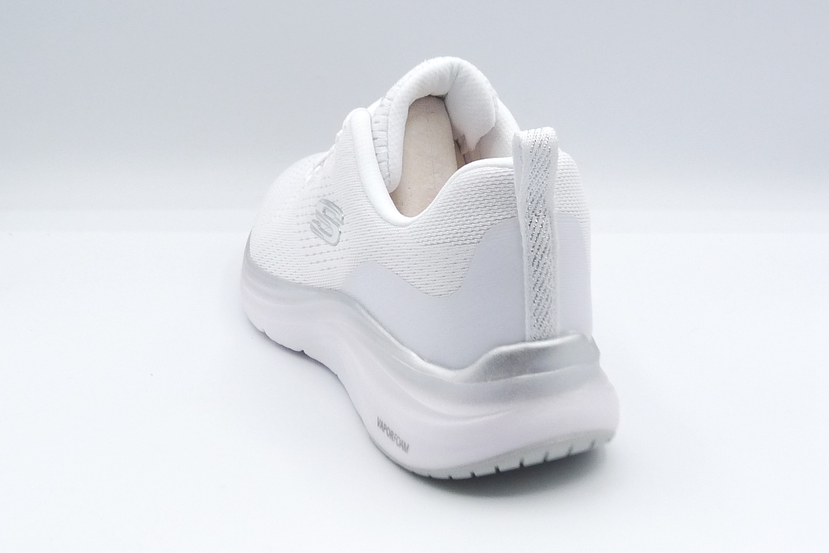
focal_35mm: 53
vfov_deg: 25.5
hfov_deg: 37.5
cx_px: 416
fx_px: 1220
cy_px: 271
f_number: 4.5
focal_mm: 5.1
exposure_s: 1/200
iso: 100
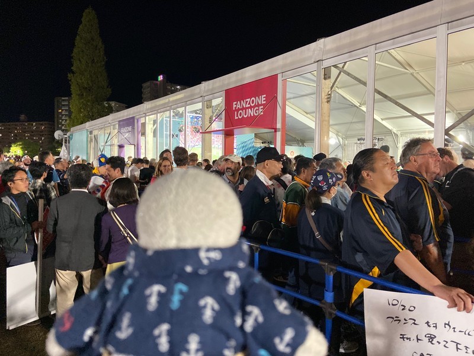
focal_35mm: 26
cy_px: 178
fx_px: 356
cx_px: 237
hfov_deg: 67.3
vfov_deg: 53.1
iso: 500
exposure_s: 1/40
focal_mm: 4.25
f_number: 1.8
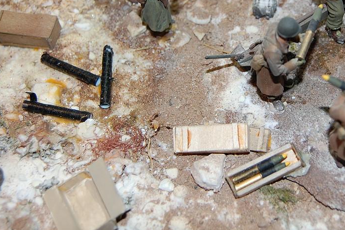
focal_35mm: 66
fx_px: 632
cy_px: 56
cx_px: 232
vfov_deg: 20.4
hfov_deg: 30.3
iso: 200
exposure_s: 1/250
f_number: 4
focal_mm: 24
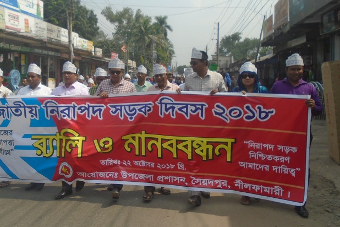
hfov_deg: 53.7
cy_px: 77
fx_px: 331
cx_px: 124
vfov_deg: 37.5
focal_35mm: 35
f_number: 8
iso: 100
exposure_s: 1/200
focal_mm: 4.6
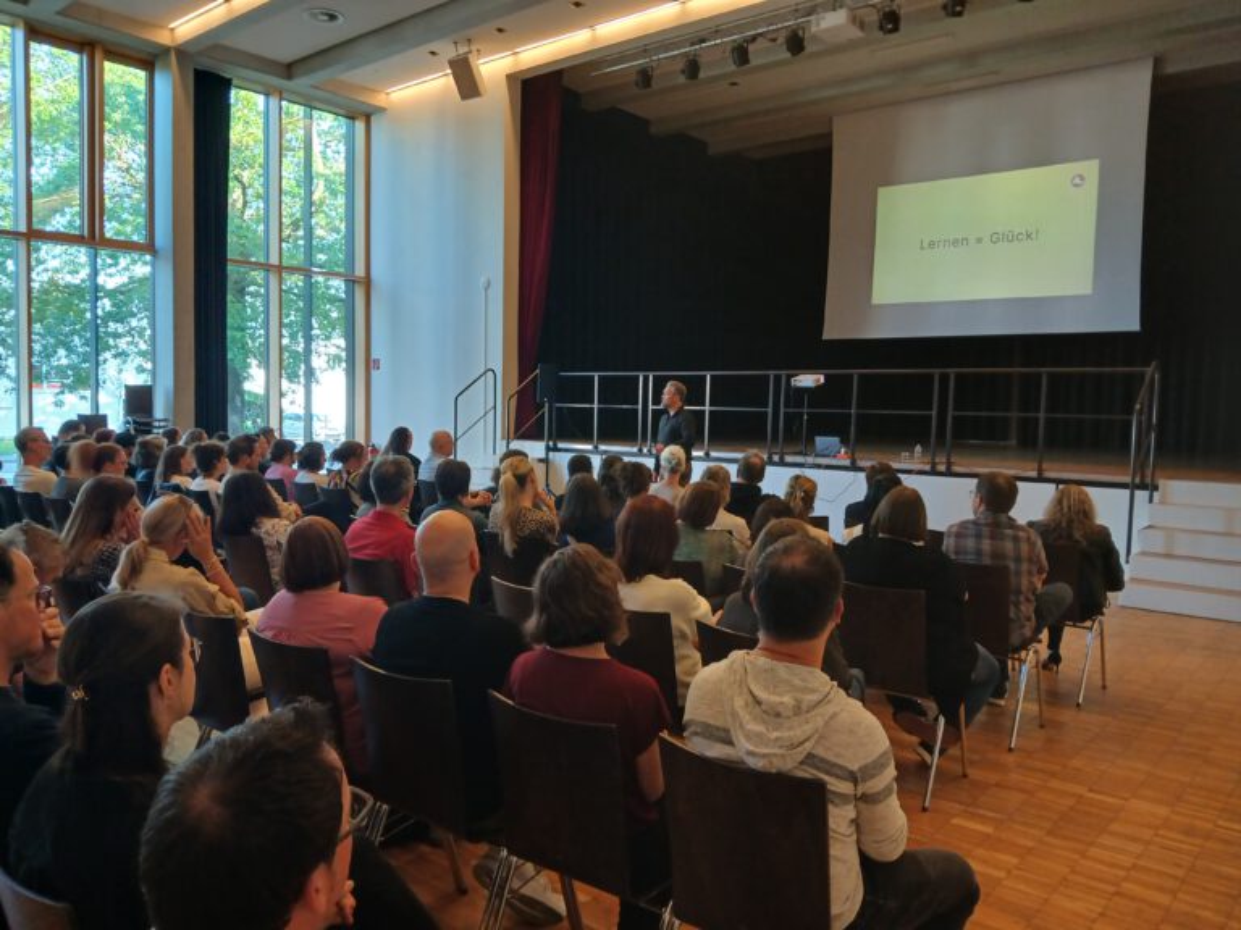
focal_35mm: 26
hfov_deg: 67.3
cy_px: 465
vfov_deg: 53.1
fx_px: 932
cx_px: 620
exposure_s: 1/50
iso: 160
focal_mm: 3.98
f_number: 1.8
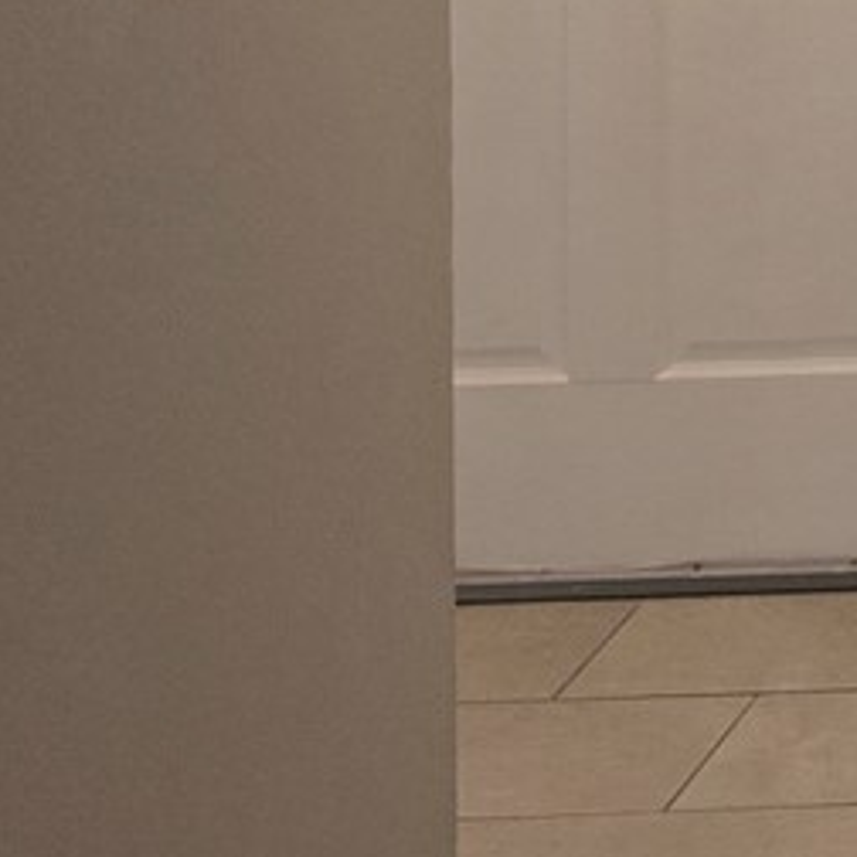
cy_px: -670
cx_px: 2391
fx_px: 3613
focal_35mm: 129
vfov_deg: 12.4
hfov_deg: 10.5
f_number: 1.7
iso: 100
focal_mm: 6.3
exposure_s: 1/120
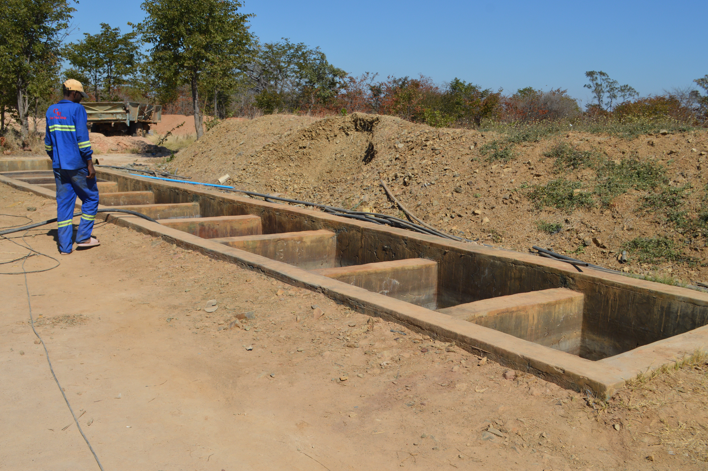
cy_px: 230
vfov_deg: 35.9
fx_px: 727
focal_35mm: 37
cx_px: 356
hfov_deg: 51.9
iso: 100
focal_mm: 24
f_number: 8
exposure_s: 1/250
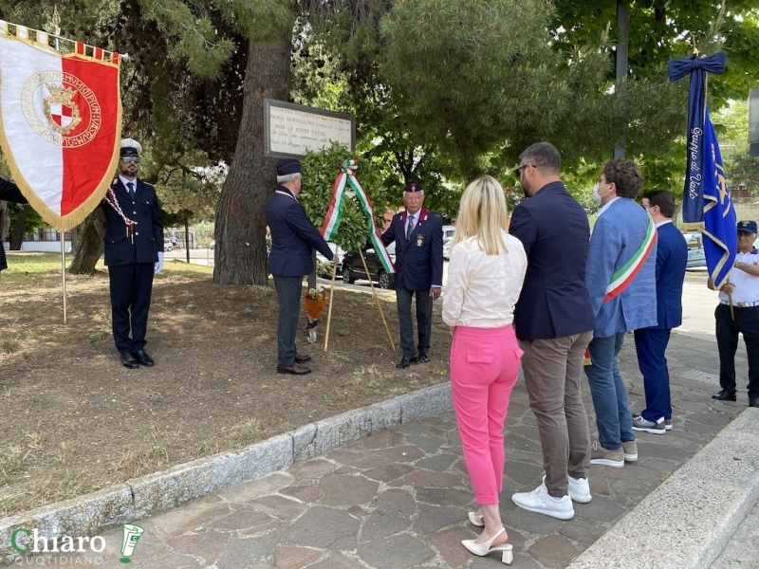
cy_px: 284
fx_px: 570
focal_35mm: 26
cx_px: 380
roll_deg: +0.4
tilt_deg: -5.9
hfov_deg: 67.3
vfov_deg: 53.1
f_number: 1.8
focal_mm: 4.25
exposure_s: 1/335
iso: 32
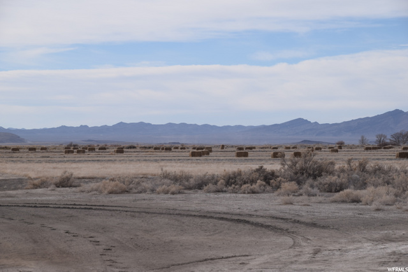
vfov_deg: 10.2
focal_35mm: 135
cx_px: 204
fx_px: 1530
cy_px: 136
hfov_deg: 15.2
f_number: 8
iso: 200
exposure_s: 1/640
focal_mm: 90
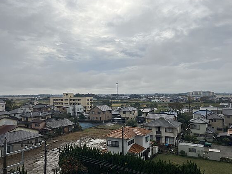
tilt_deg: +2.2
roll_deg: +0.9
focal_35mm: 30
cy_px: 87
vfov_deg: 46.8
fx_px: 201
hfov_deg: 60.0
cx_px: 117
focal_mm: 3.99
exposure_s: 1/4878
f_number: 1.8
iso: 32
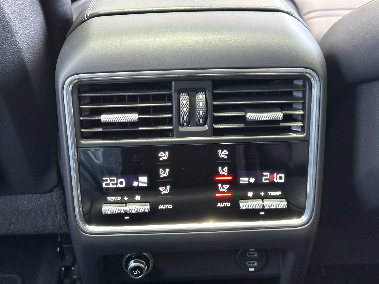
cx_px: 190
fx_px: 526
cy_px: 142
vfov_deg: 30.3
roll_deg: +0.2
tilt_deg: -30.9
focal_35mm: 48
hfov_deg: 39.7
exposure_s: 1/51
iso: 200
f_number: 1.78
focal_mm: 6.86
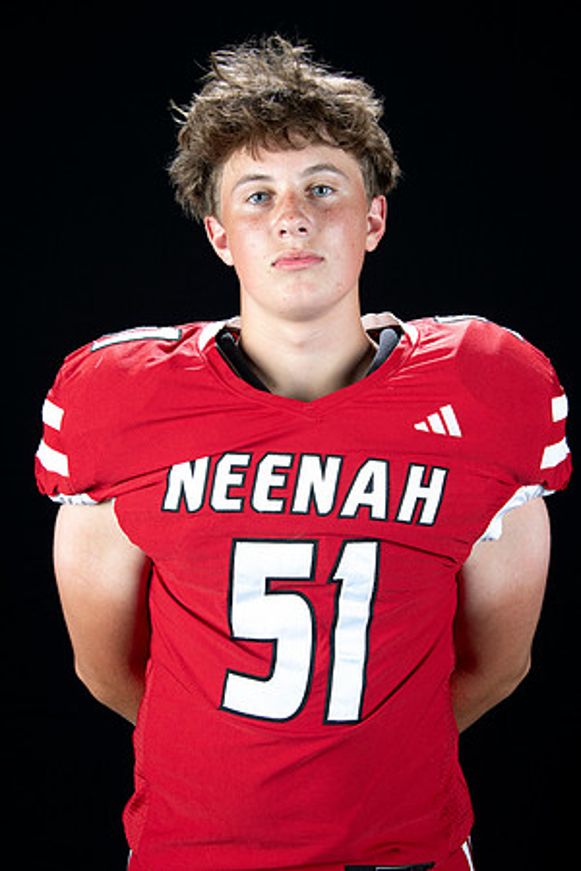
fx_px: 1501
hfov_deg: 21.9
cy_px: 436
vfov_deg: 32.4
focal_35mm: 62
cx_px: 290
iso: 320
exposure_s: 1/160
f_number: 9
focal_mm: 62
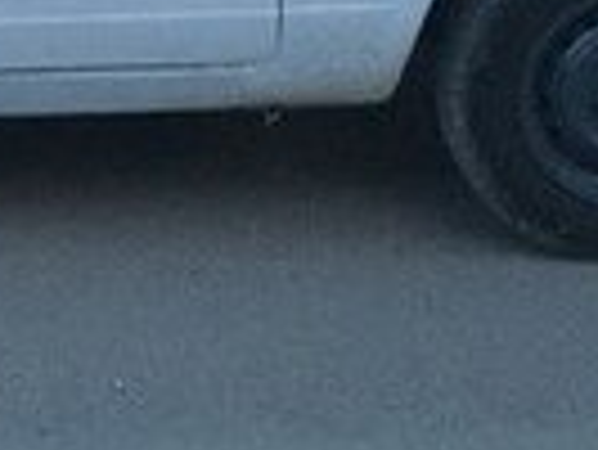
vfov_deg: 10.1
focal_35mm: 144
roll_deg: +3.6
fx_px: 2490
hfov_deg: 12.9
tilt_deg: -8.7
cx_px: -310
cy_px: -164
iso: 500
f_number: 2.2
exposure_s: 1/17
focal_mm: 4.15
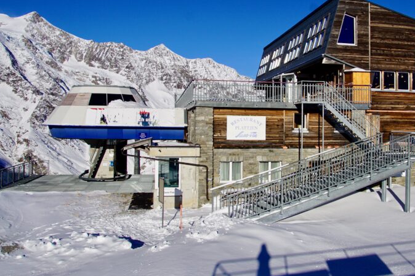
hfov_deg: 49.2
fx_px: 447
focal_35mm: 39
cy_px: 92
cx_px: 266
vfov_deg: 34.1
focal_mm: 17
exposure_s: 1/400
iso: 100
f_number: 10
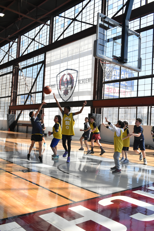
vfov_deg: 55.1
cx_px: 77
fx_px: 221
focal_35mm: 34
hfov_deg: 38.4
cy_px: 116
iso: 2500
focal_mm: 23
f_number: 5.6
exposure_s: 1/4000
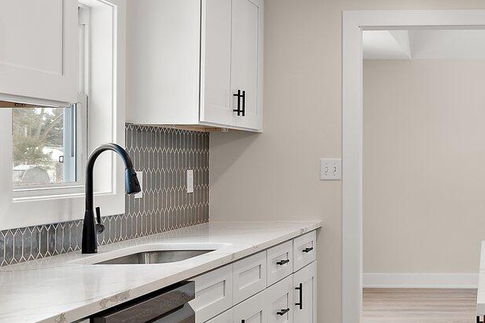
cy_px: 161
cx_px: 489
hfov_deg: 31.6
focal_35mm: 58
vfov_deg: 23.2
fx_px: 785
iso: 200
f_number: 9
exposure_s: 1
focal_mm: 17.7
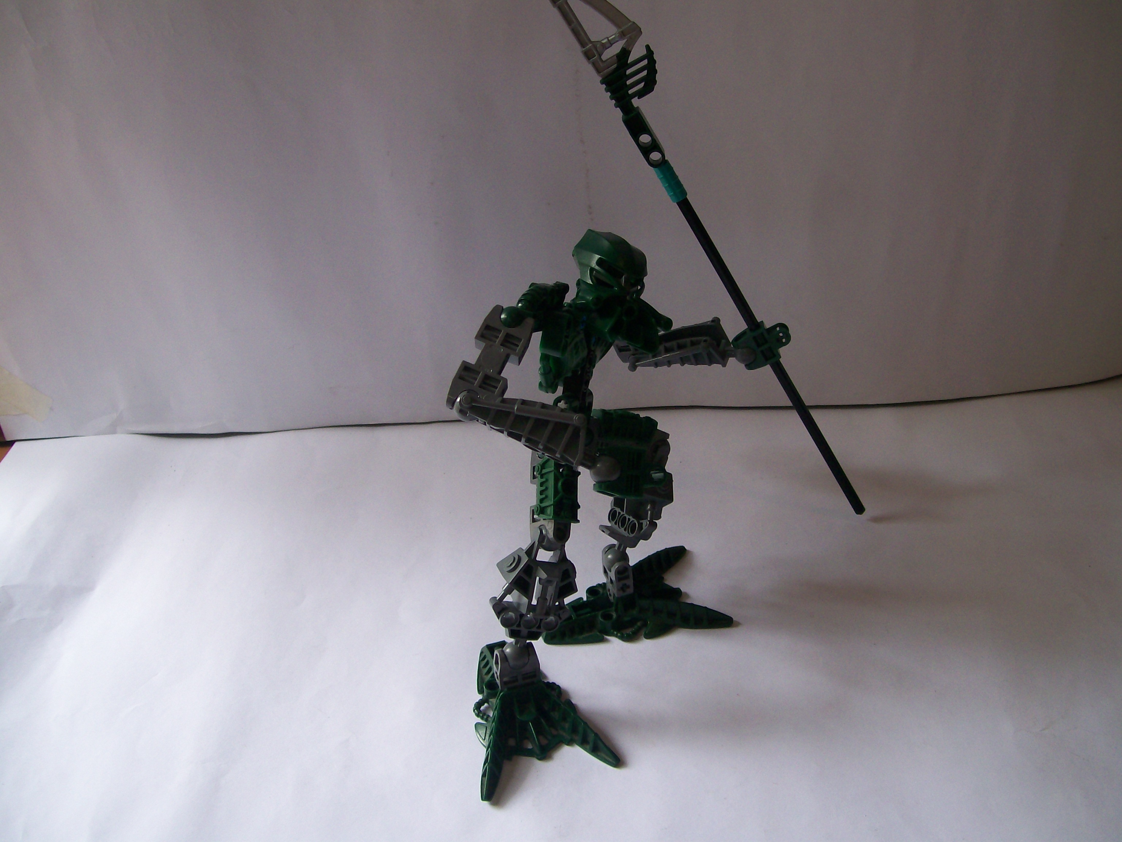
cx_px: 561
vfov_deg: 39.7
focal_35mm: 36
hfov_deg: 51.4
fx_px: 1167
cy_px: 421
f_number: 2.7
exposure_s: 1/121
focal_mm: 6
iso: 80
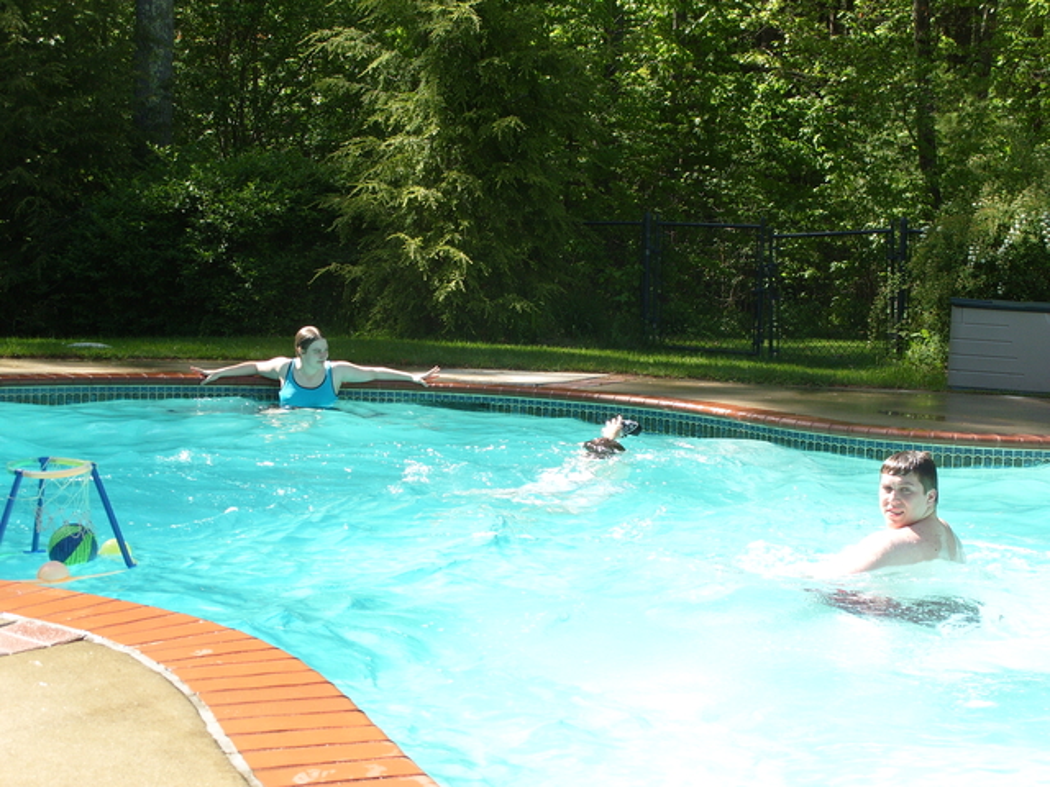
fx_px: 1759
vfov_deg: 25.2
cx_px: 525
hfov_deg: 33.2
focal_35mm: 58
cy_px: 394
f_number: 4.5
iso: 80
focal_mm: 13
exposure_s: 1/250
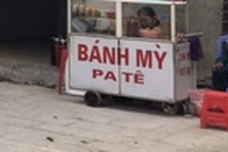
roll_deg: -1.6
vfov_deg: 9.5
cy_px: -101
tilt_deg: +5.7
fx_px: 881
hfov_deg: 12.8
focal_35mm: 139
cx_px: -236
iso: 25
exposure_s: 1/139
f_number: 2.2
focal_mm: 4.15
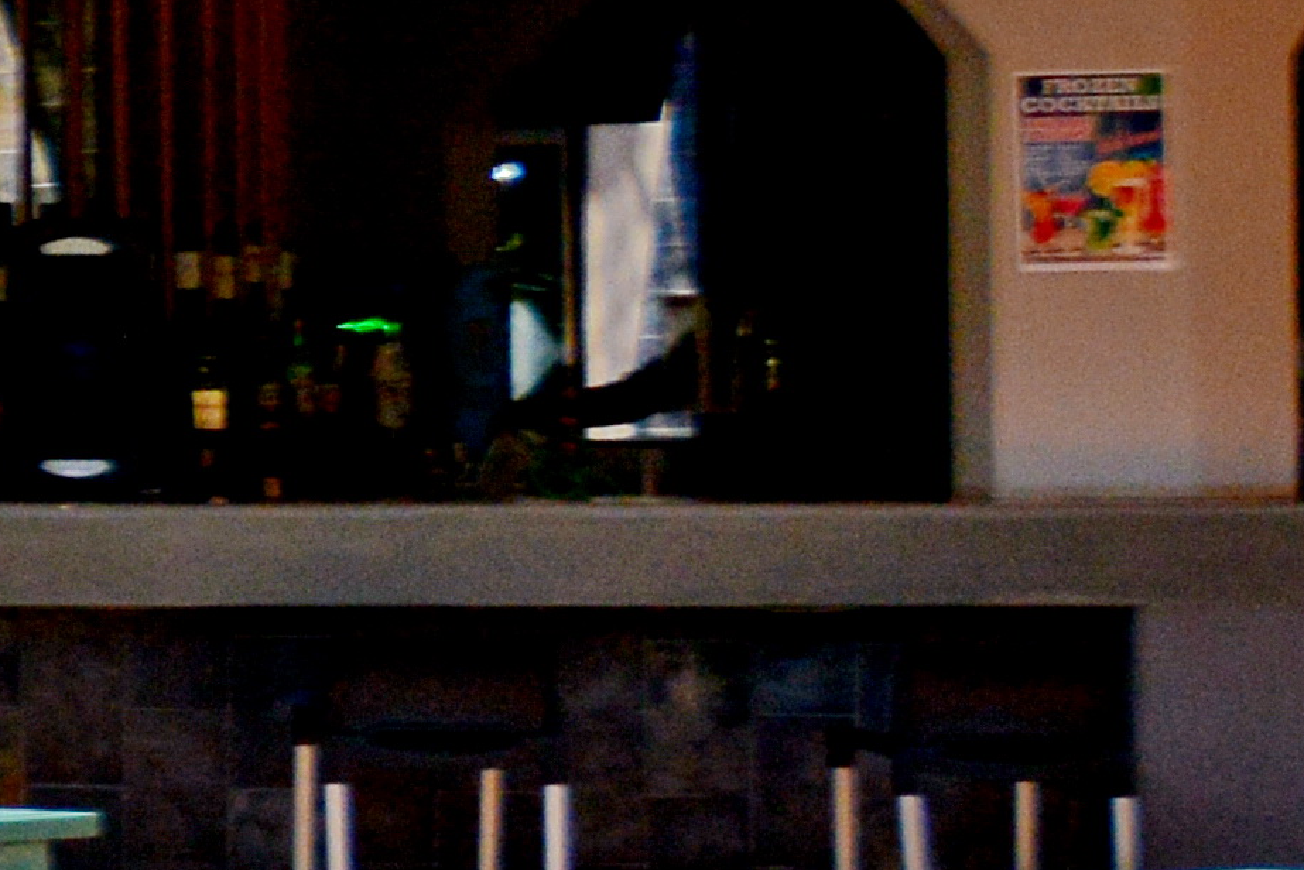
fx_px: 10109
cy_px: 121
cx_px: -3750
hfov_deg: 6.2
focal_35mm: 279
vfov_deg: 4.9
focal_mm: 35
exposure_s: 1/1600
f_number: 7.1
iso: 400
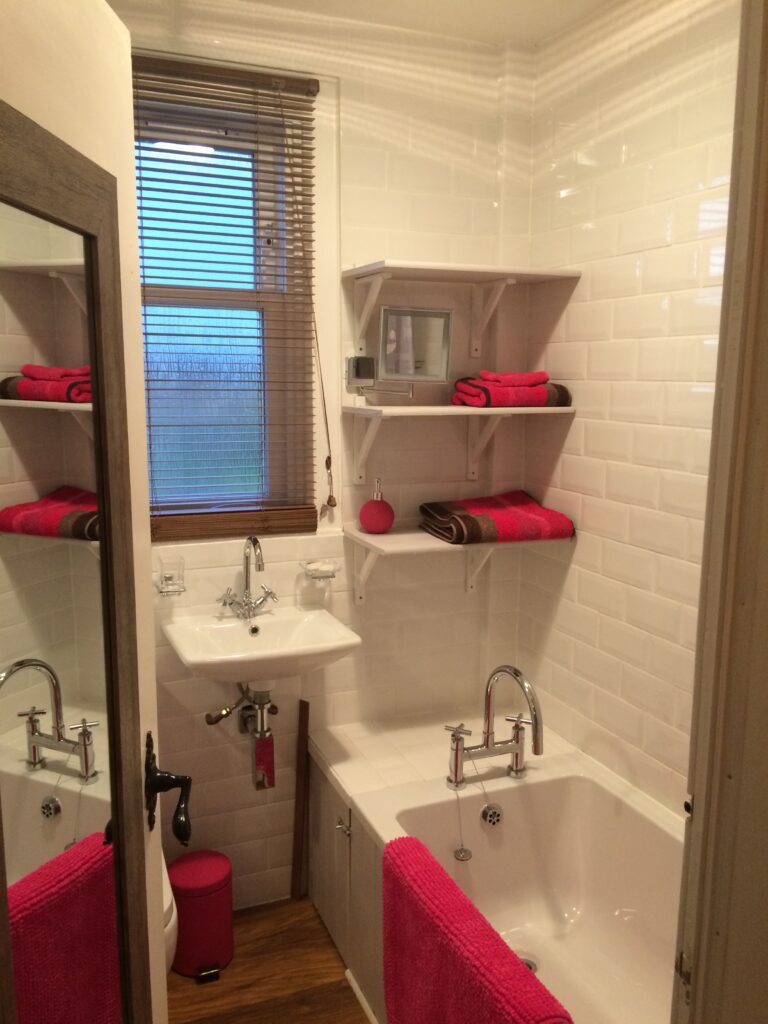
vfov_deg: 61.7
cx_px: 384
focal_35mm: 29
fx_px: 858
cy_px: 512
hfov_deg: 48.2
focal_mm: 4.15
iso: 200
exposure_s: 1/33
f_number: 2.2
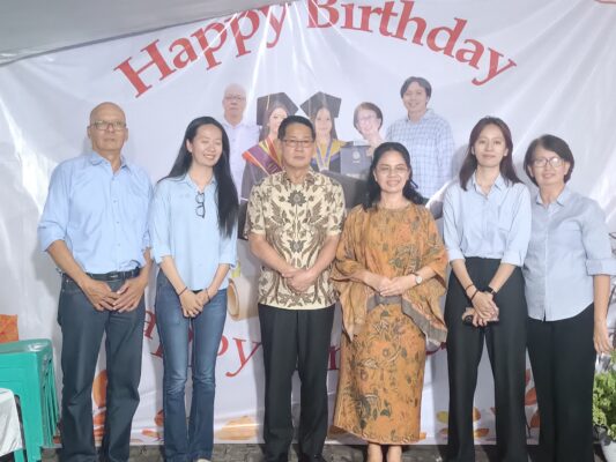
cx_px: 308
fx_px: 837
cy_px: 231
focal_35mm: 47
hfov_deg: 40.4
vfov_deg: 30.9
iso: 6400
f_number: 1.7
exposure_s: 1/16.7
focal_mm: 4.7
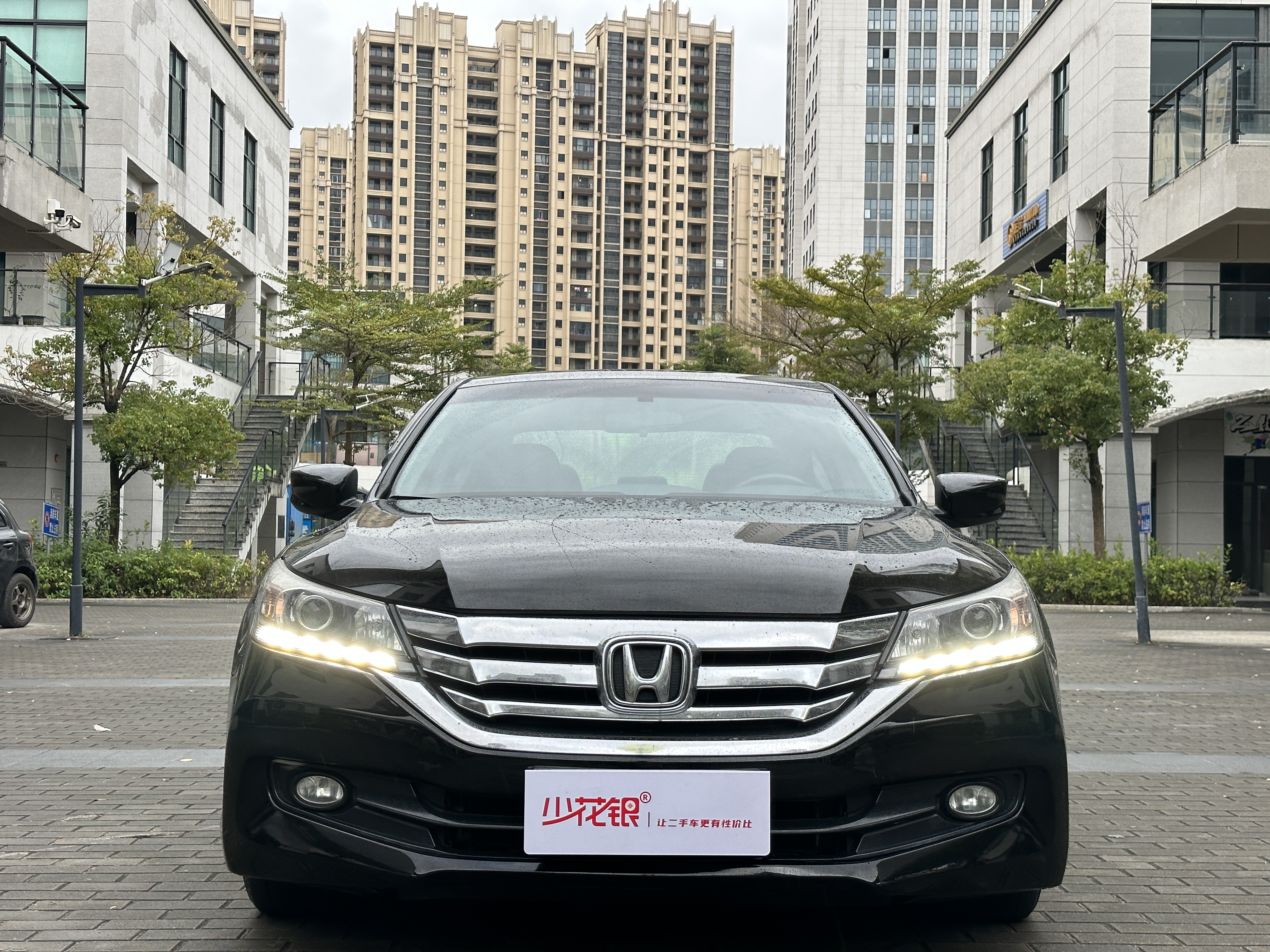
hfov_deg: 39.7
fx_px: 1761
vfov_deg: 30.3
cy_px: 476
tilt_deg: +2.9
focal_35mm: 48
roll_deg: -0.7
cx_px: 635
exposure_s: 1/121
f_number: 1.78
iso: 64
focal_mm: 6.86
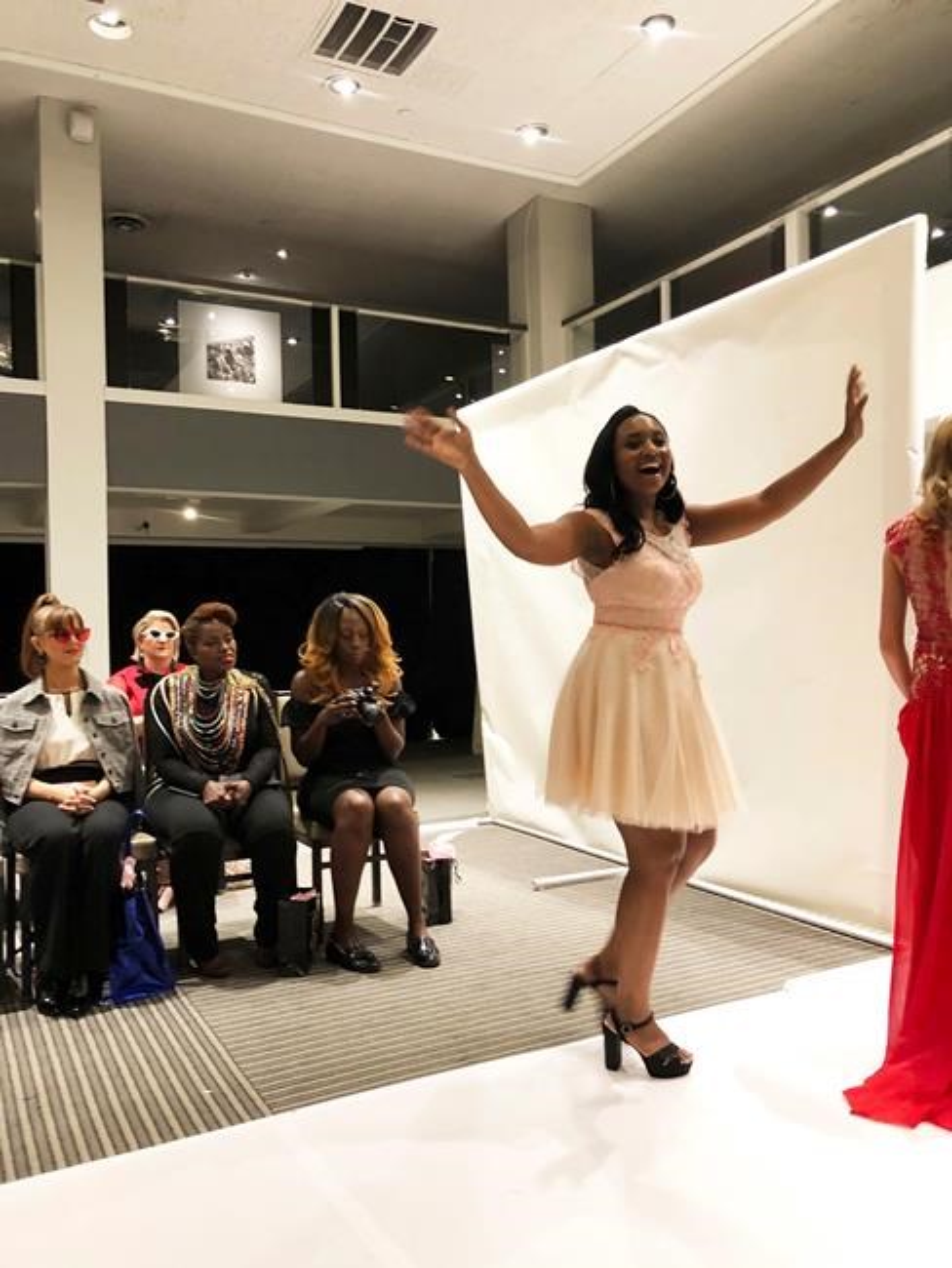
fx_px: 1026
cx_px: 476
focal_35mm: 28
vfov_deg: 63.4
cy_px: 634
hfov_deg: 49.8
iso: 200
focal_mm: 4
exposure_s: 1/40
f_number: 1.8
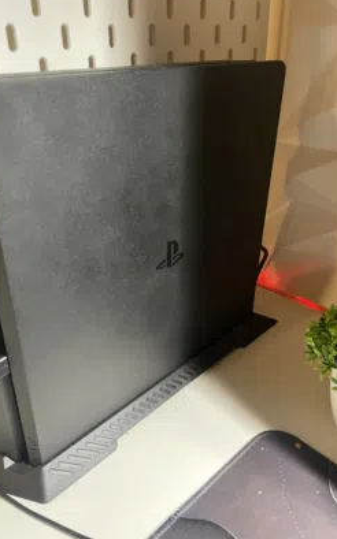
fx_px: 412
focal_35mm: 28
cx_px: 153
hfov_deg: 44.5
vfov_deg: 66.5
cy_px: 267
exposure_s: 1/40
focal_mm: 4.2
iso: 640
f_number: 1.6
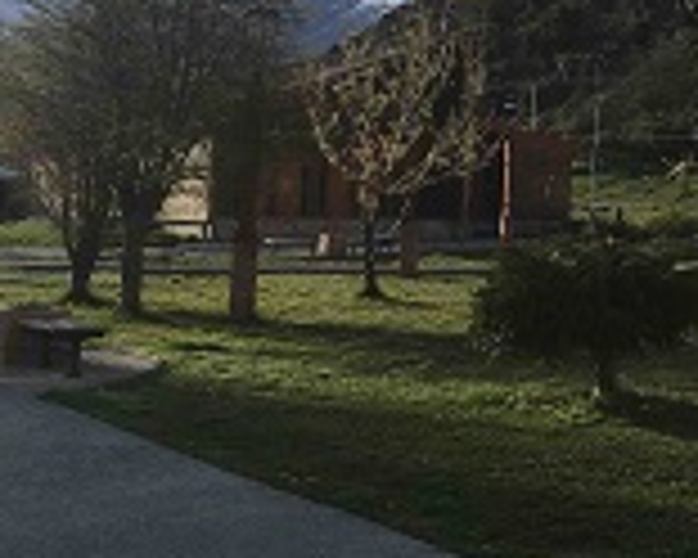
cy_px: 65
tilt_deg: +4.4
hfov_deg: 23.1
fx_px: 1529
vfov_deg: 20.3
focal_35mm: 74
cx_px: 887
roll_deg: -0.3
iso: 25
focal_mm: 4.15
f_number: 2.2
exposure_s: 1/1637
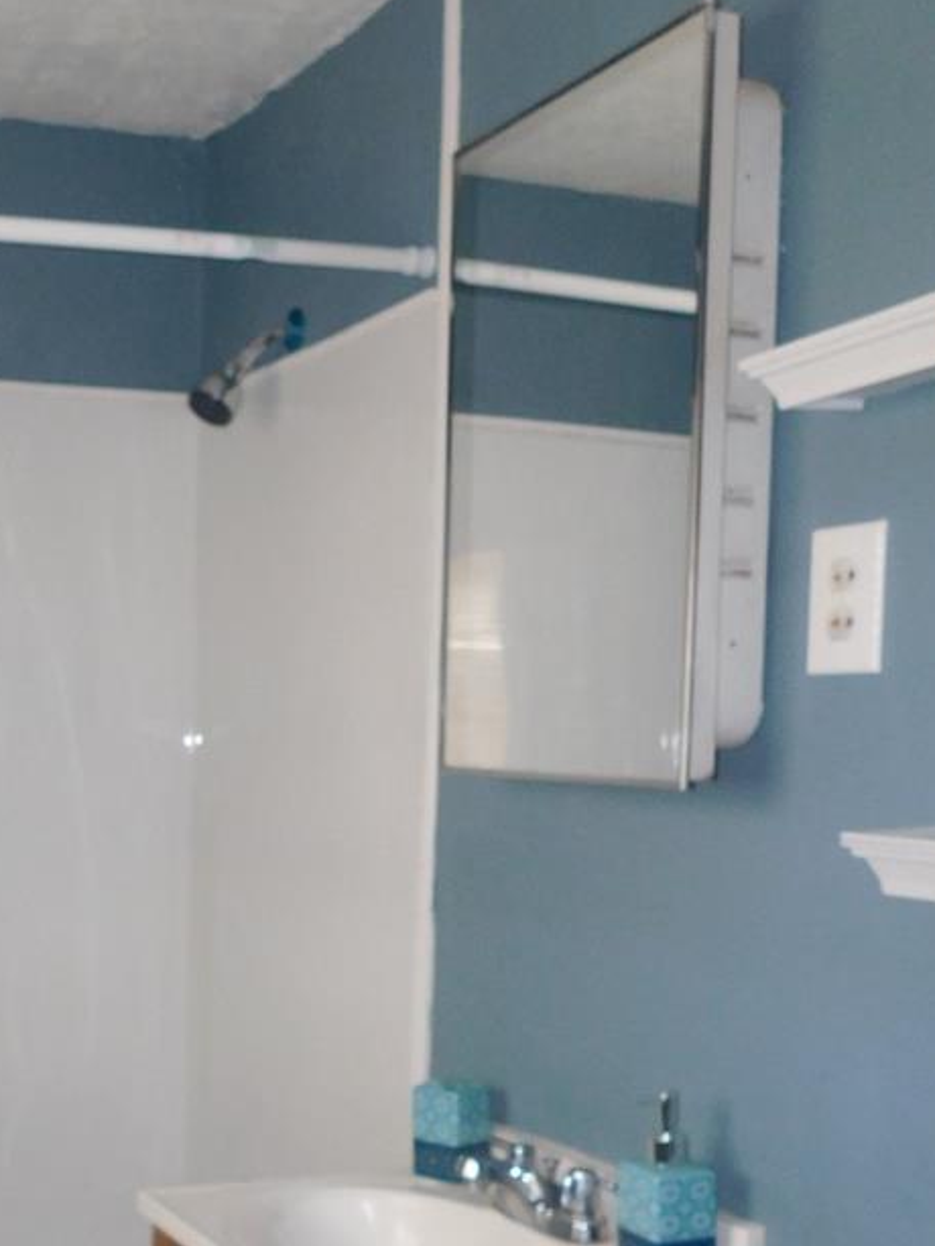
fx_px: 1620
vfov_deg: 41.5
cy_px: 842
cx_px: 55
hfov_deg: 30.5
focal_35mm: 45
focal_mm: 4
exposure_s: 1/30
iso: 200
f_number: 3
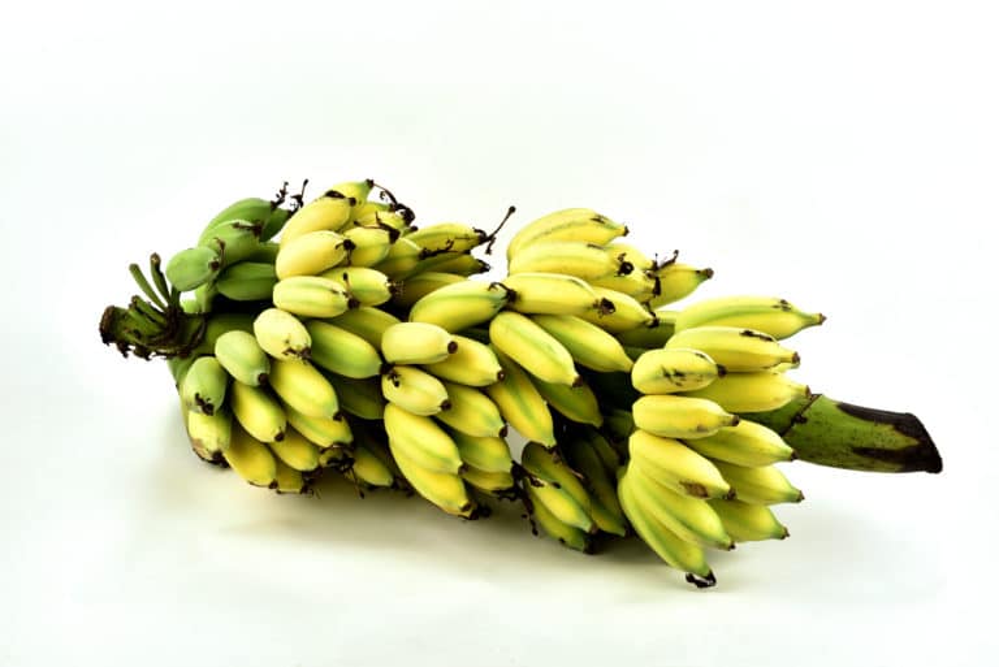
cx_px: 500
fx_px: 1555
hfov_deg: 35.6
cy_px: 334
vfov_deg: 24.2
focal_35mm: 56
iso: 100
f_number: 16
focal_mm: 56
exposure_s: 1/100
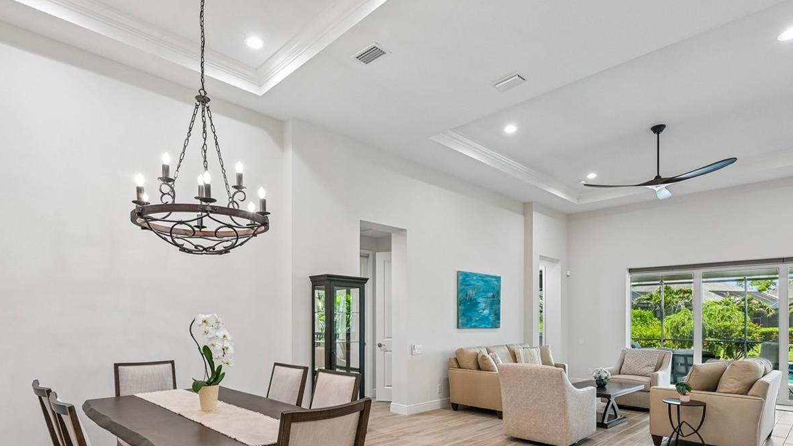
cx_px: 377
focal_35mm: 20
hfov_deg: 86.6
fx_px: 421
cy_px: 322
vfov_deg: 53.9
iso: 400
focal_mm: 14
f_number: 8
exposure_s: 1/25
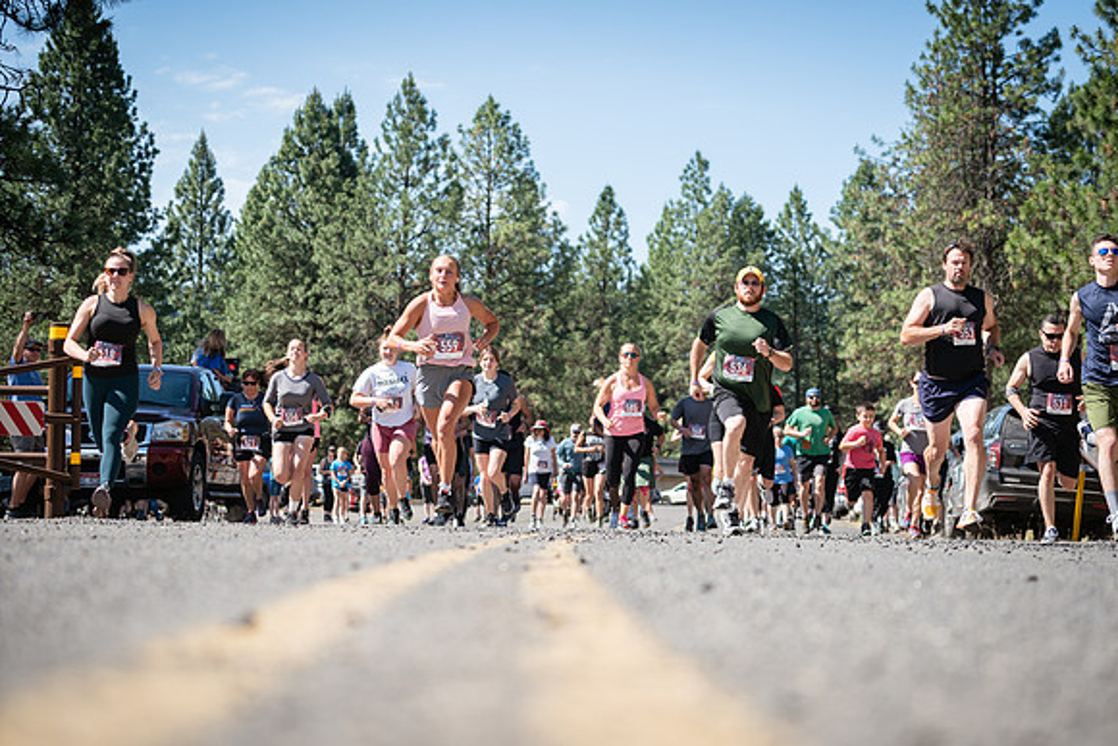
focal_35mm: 74
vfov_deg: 18.4
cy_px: 373
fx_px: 2299
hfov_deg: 27.3
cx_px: 559
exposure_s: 1/500
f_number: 4
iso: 100
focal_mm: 74
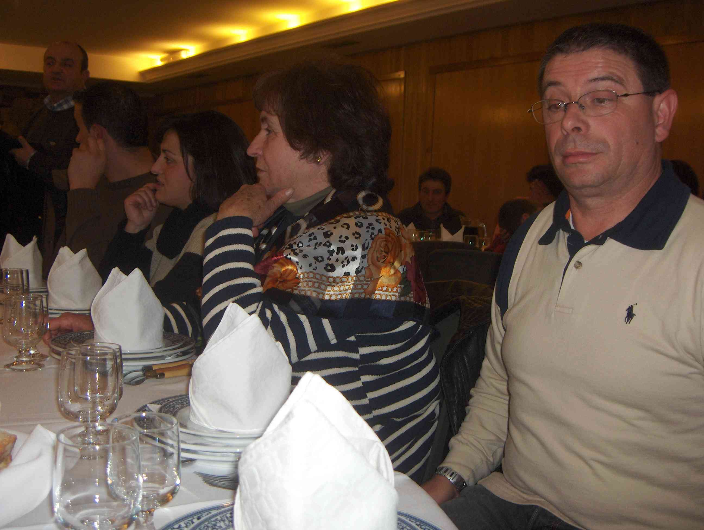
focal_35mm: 39
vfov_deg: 36.9
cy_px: 265
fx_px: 794
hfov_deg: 47.8
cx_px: 352
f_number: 2.8
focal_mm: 8
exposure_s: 1/60
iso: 100
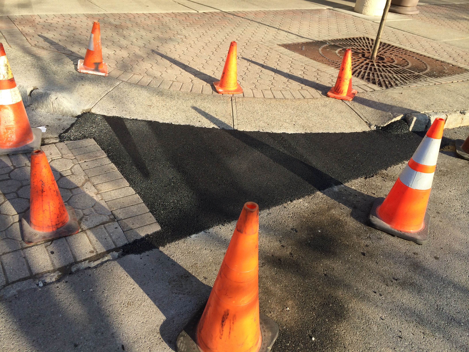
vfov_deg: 46.8
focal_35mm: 30
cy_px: 176
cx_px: 234
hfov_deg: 60.0
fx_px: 406
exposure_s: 1/720
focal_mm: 4.12
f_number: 2.2
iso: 32
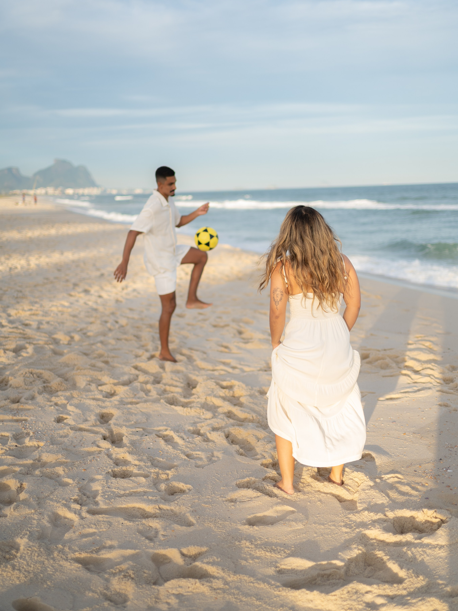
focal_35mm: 38
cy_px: 267
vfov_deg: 48.9
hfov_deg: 37.7
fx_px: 670
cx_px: 228
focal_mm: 35
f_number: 1.4
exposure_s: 1/2000
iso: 64
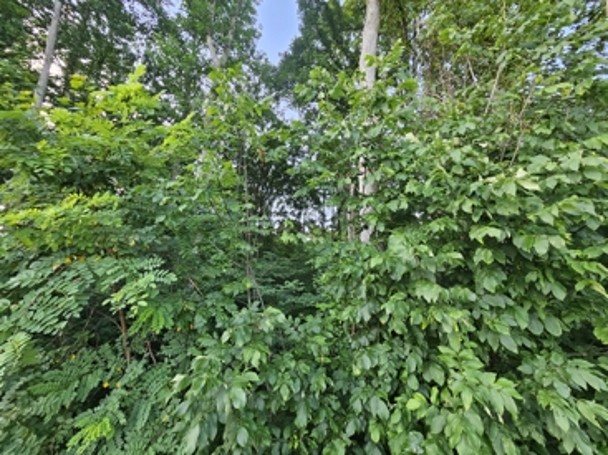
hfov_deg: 106.2
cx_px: 304
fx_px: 228
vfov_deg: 89.9
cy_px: 228
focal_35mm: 13
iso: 80
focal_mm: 2.2
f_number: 2.2
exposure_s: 1/120
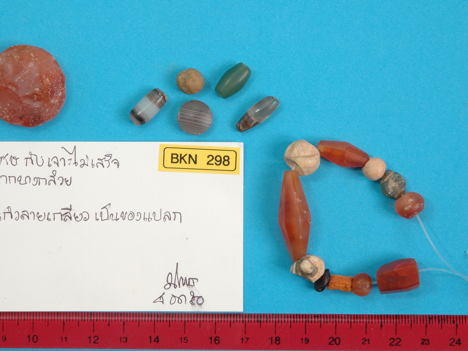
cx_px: 213
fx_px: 1541
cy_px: 176
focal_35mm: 114
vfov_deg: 13.0
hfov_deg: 17.3
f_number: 29
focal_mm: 70
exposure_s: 1/10
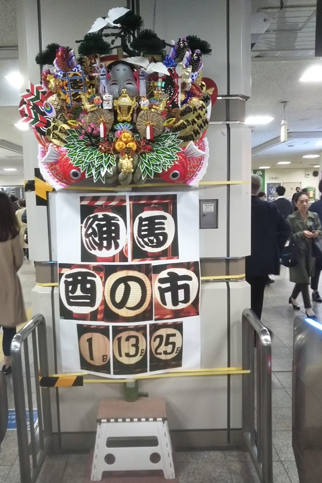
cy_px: 241
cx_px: 143
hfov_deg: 41.1
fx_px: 429
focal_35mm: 32
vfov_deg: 58.7
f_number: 2.2
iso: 125
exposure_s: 1/30
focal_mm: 4
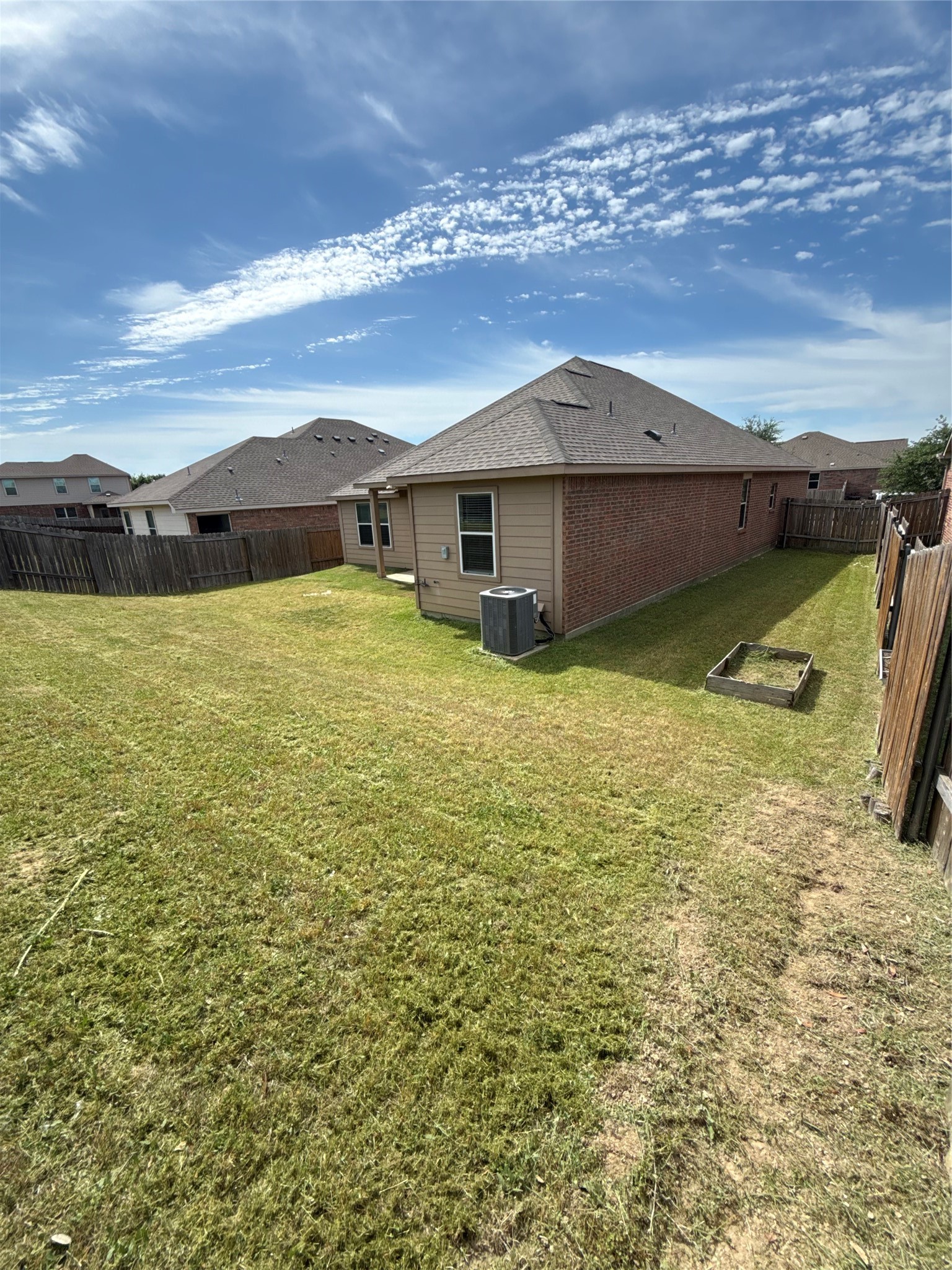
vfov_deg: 102.1
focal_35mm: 14
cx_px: 476
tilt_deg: -14.5
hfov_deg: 85.7
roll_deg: +1.5
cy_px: 635
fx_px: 513
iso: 64
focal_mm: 2.22
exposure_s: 1/1745
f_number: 2.2
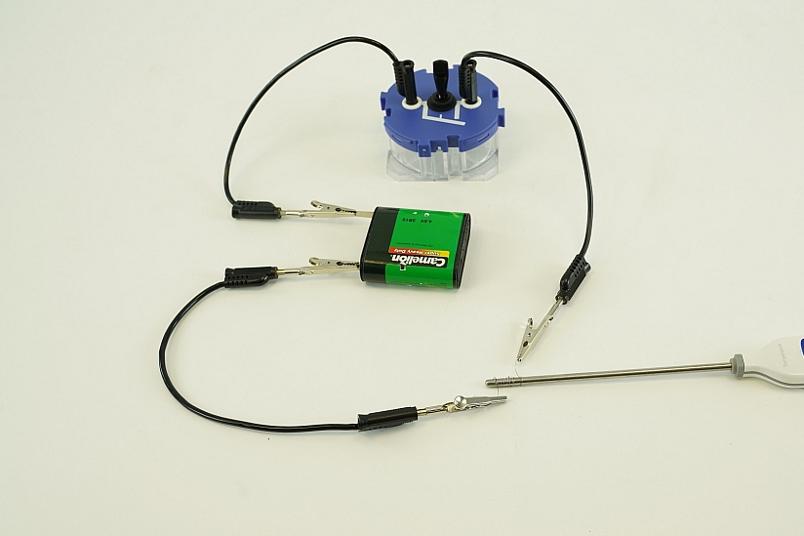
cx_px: 493
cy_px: 227
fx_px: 1027
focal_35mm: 46
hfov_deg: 42.5
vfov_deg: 29.2
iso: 100
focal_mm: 37
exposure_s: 1/20
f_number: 8
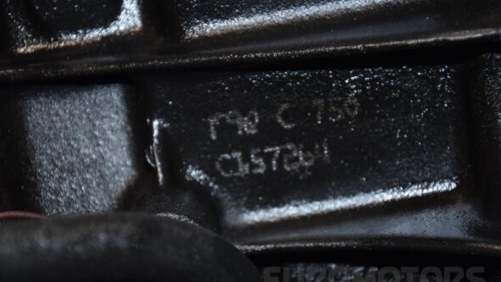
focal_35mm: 156
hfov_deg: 13.8
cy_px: 167
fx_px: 2072
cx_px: 248
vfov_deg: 7.8
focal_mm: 98
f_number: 5.6
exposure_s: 1/60
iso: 800
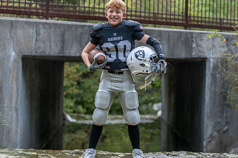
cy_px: 73
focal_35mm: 92
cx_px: 113
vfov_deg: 14.9
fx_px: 608
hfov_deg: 22.1
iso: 200
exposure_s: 1/320
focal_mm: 70
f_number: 2.8
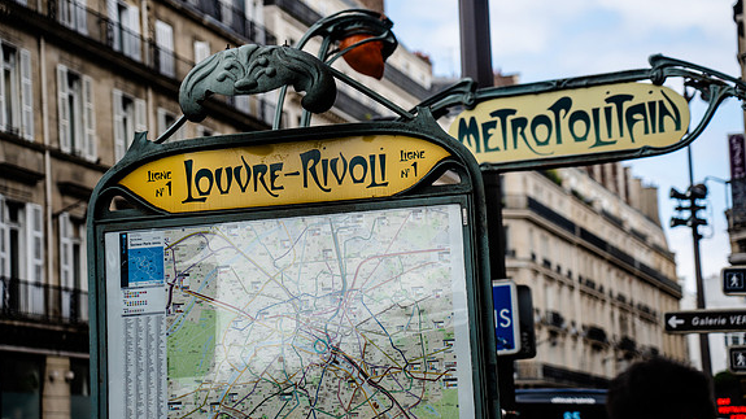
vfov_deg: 10.9
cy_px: 187
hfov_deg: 19.3
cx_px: 372
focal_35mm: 111
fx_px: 2195
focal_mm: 105
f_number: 4
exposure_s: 1/1250
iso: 200
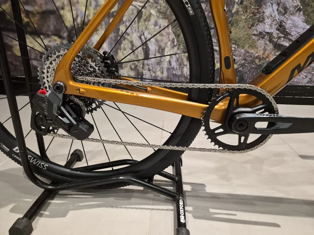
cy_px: 118
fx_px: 209
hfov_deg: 73.9
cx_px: 157
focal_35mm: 23
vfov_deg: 58.9
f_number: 1.8
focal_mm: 5.4
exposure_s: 1/100
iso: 800
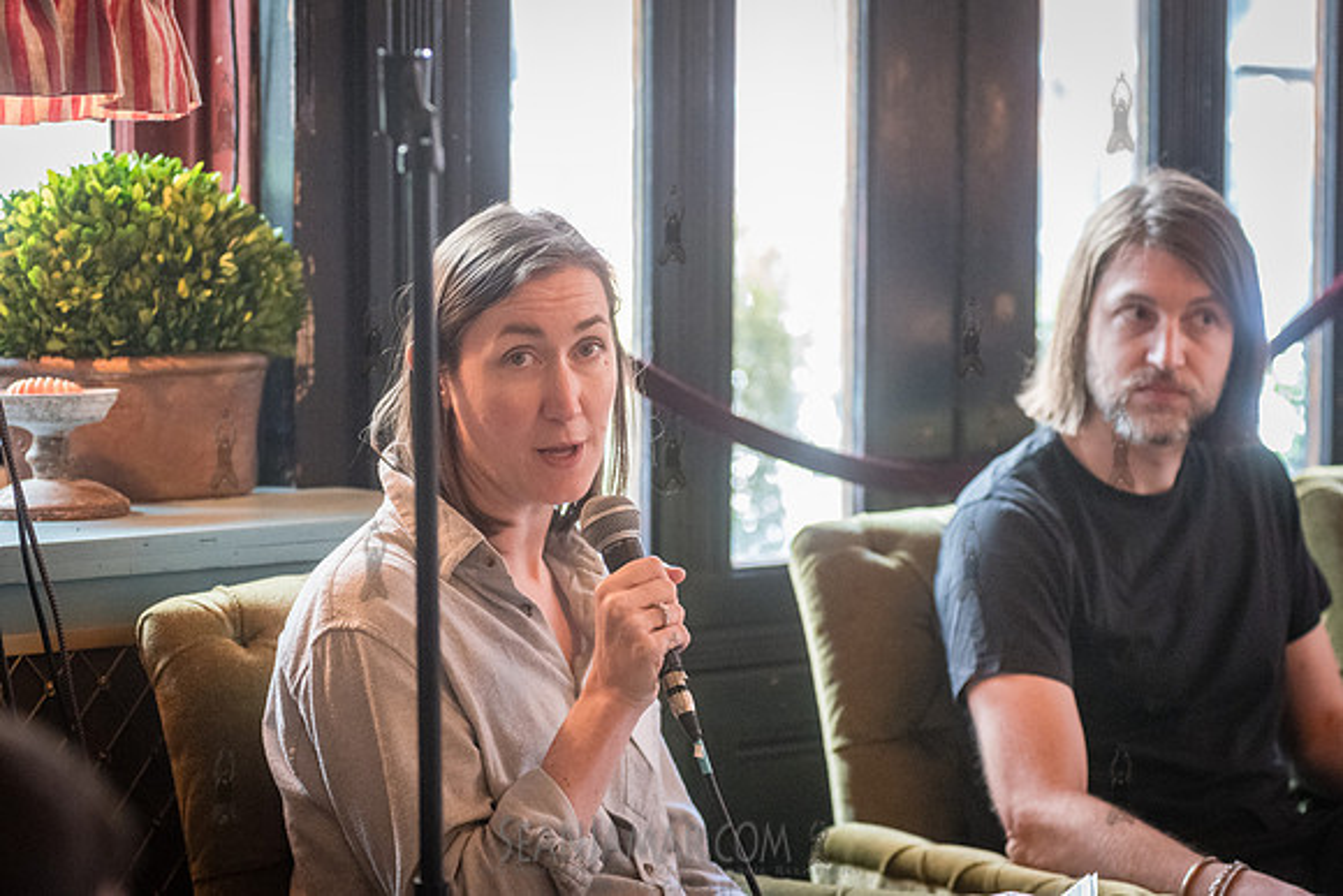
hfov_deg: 23.2
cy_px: 450
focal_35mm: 88
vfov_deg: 15.6
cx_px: 635
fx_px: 3274
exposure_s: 1/200
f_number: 3.5
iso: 5000
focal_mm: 80
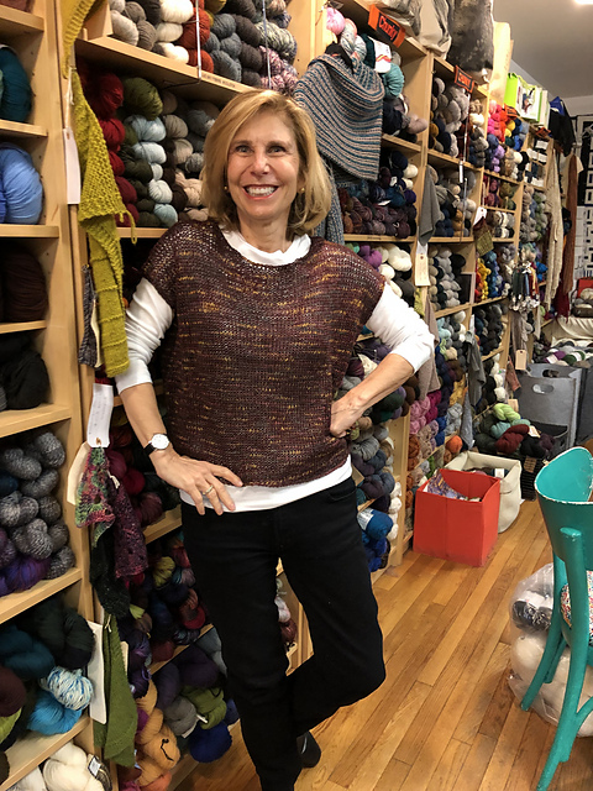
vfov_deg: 63.4
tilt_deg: -12.0
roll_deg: -2.6
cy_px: 396
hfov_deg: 49.7
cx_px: 296
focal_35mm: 28
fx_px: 640
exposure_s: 1/15
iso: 64
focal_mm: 3.99
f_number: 1.8
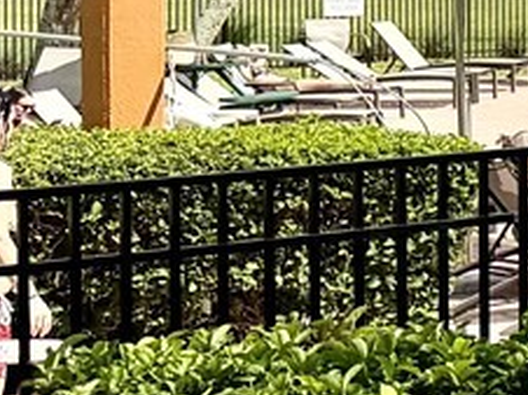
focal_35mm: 170
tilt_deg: -1.2
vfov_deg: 8.6
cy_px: -68
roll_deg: -0.6
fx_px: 2590
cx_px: 1834
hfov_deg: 8.5
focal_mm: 6.76
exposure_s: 1/6711
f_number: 1.78
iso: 80
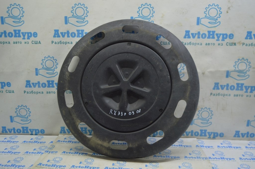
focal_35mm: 34
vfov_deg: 38.3
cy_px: 84
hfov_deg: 55.1
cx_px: 128
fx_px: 244
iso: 400
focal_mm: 23
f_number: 3.8
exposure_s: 1/50
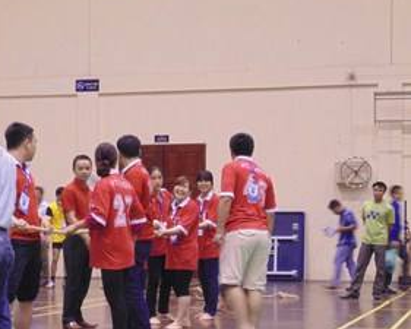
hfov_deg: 16.8
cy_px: 255
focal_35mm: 113
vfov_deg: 13.6
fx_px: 1375
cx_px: 47
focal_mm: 11.7
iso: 400
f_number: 4.1
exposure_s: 1/15
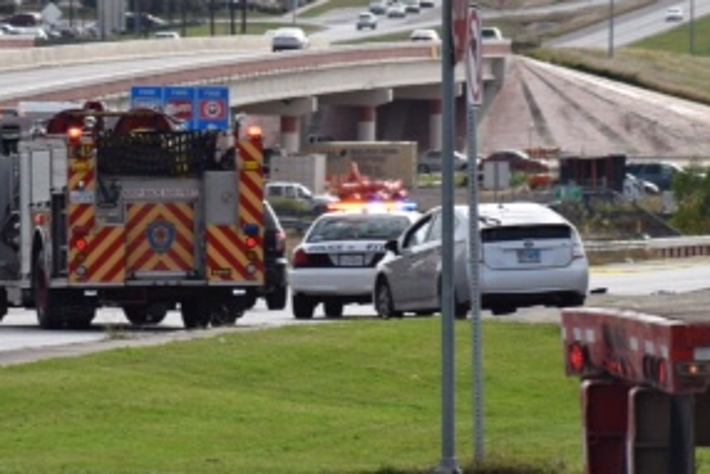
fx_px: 9274
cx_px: 184
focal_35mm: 470
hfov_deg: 4.4
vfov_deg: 2.9
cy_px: 221
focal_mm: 140
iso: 400
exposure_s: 1/1600
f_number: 6.3
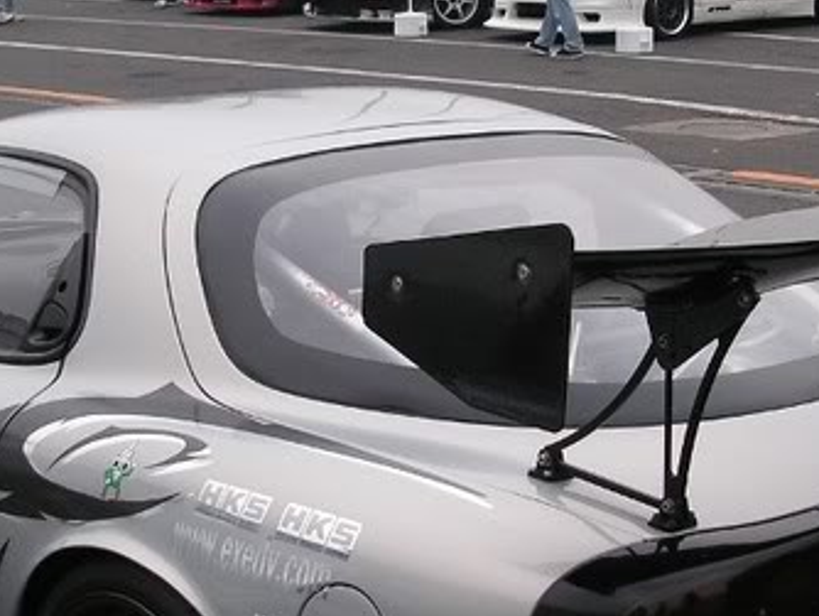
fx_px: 2155
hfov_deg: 21.5
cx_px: 419
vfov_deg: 16.3
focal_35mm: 91
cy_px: 336
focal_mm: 6.3
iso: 50
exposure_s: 1/250
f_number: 3.3
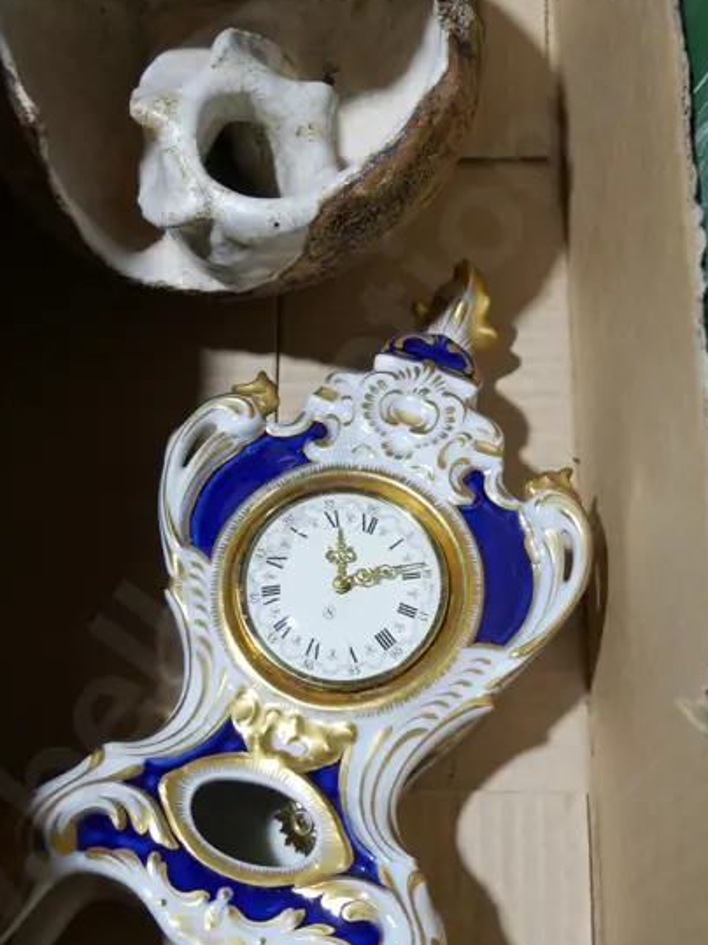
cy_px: 437
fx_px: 1555
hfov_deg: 25.6
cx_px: 323
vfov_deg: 33.8
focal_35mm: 57
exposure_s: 1/80
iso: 200
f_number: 3.6
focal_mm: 15
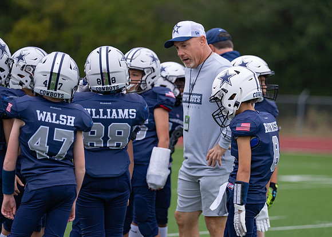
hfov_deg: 9.0
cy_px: 101
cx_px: 205
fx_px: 2109
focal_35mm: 224
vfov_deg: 6.4
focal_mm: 185
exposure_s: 1/1000
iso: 640
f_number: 2.8
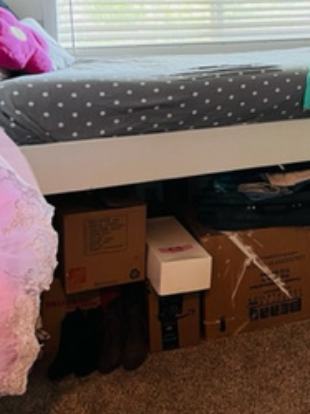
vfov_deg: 37.0
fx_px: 598
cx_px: 282
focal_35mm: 50
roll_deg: +1.5
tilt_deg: -5.1
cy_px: 86
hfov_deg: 27.9
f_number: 1.5
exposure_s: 1/60
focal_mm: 5.7
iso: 200
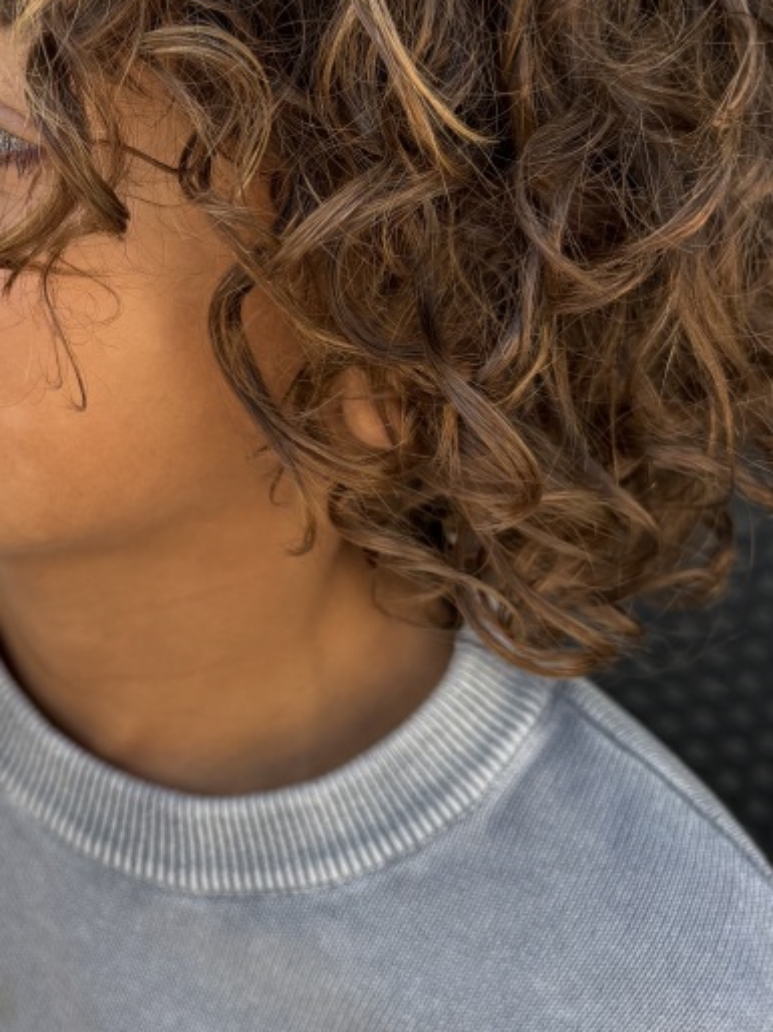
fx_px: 1609
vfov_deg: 35.2
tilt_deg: -21.0
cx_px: 48
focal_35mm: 54
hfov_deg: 26.0
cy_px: 338
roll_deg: +3.1
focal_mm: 5.96
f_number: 1.6
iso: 50
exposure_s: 1/361
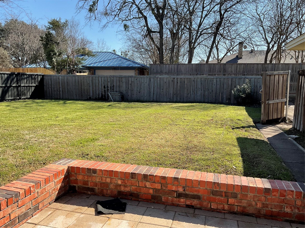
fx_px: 256
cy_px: 114
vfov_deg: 48.2
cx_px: 152
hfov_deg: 61.7
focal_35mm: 29
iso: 16
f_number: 1.8
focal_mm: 3
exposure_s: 1/1121
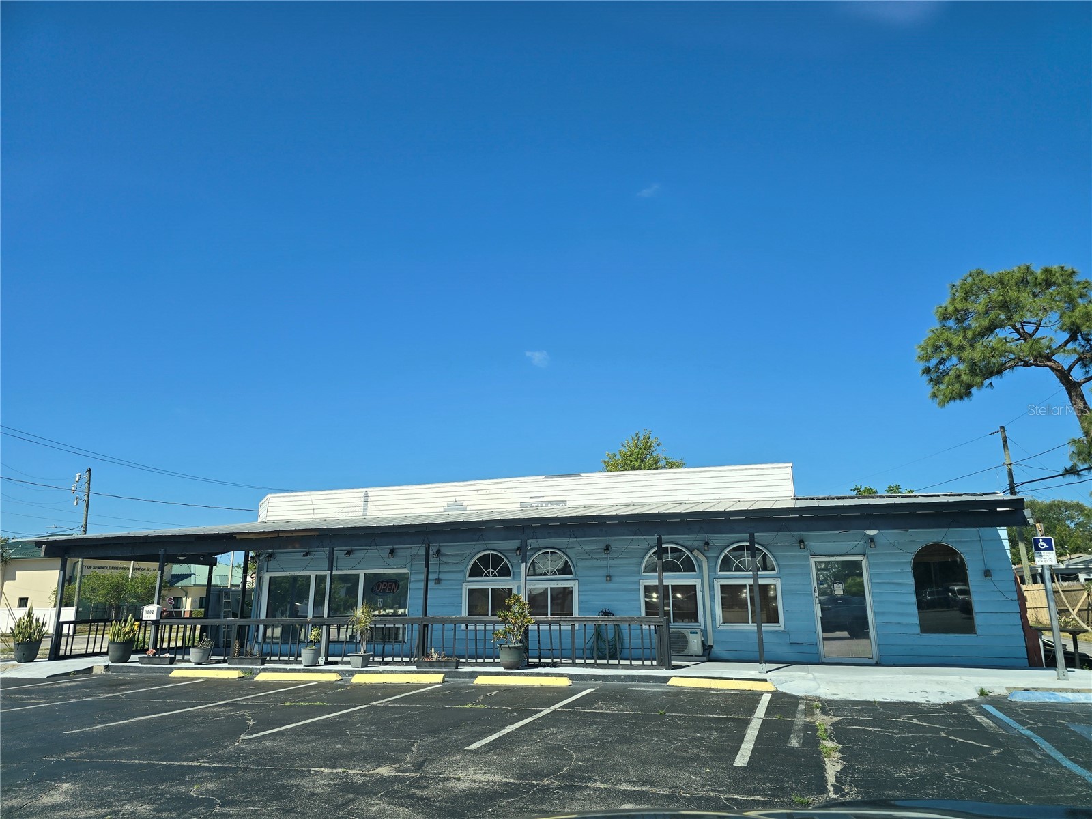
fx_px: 726
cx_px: 546
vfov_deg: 58.9
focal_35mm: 23
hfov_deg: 73.9
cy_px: 410
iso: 12
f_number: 1.7
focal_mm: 6.3
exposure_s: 1/696
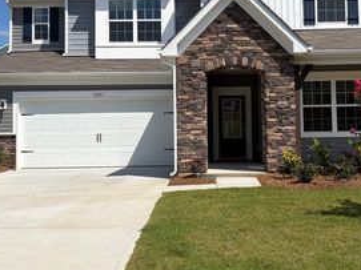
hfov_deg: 39.6
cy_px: 106
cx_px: 210
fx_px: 500
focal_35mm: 48
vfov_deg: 30.2
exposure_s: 1/5814
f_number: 1.6
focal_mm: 5.96
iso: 50
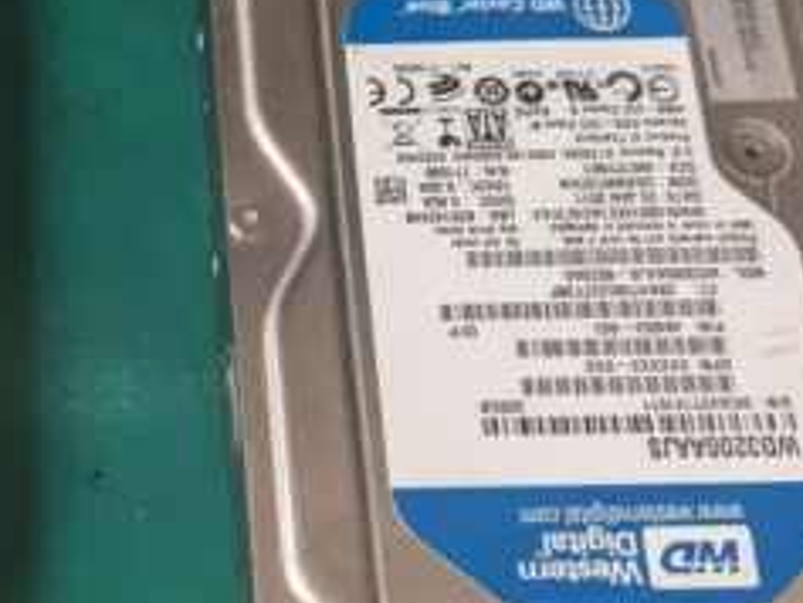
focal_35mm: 62
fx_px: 1439
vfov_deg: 23.6
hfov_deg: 29.3
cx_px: 14
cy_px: 359
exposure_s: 1/50
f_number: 1.8
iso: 641
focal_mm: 5.56
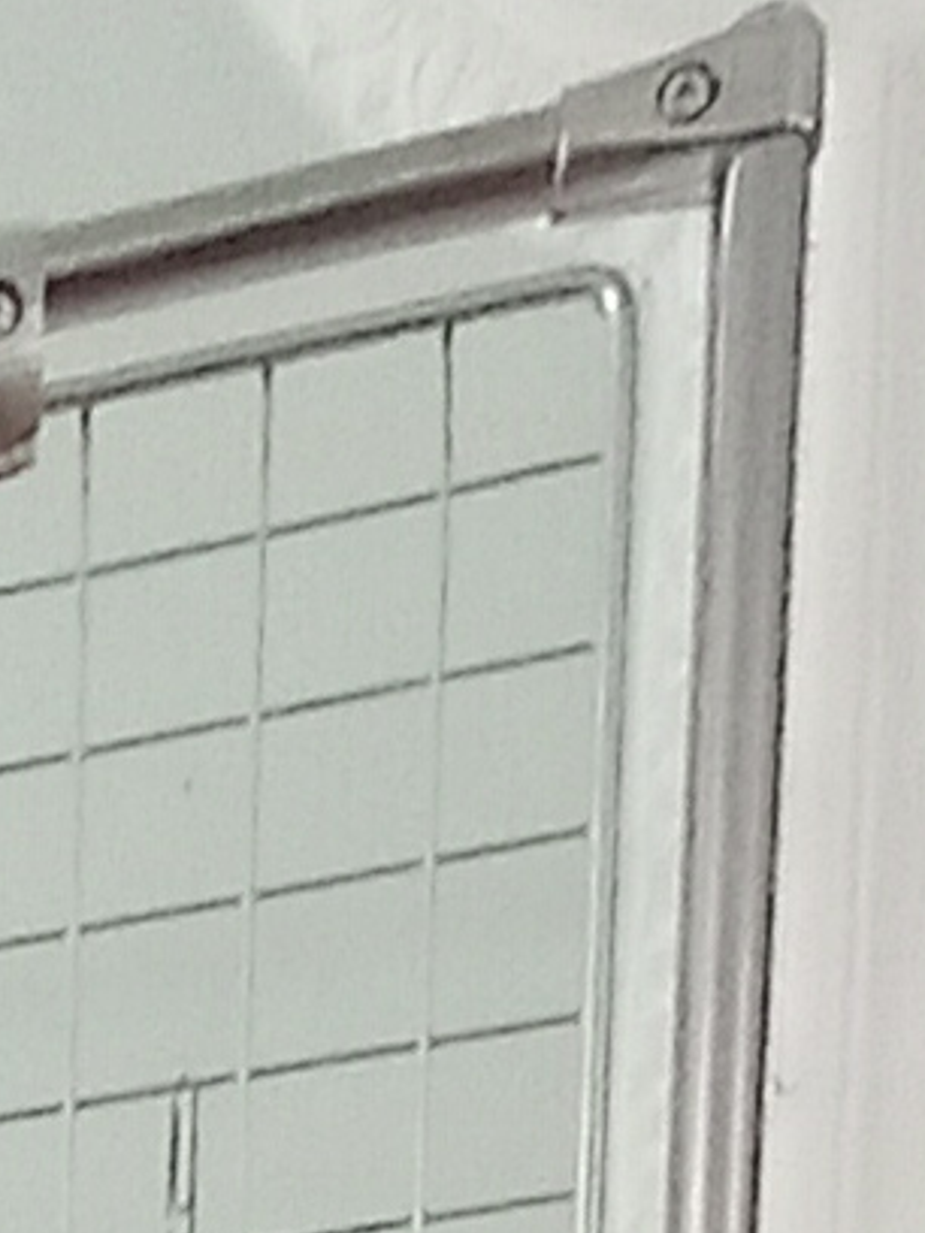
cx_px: -1270
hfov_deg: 11.4
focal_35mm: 108
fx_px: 3848
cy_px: 3497
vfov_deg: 11.8
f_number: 2.2
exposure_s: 1/25
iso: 908
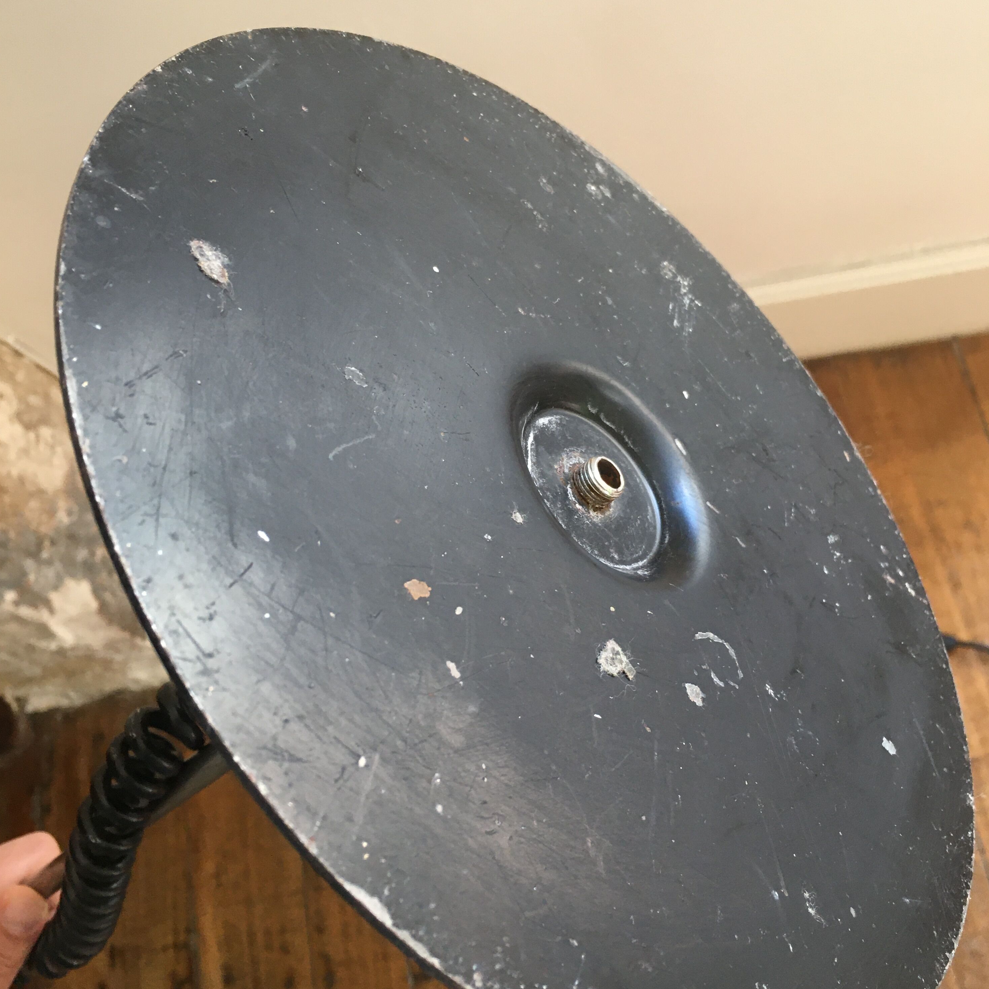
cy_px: 508
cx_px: 486
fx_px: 1131
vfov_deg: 47.2
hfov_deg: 47.2
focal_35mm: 35
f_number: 2.2
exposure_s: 1/33
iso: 50
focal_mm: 4.15
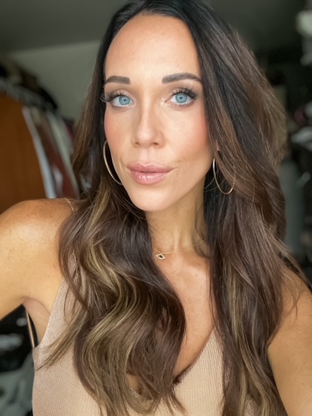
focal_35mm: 30
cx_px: 156
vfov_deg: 60.0
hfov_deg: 46.8
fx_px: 361
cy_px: 208
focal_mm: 2.71
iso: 250
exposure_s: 1/60
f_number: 2.2
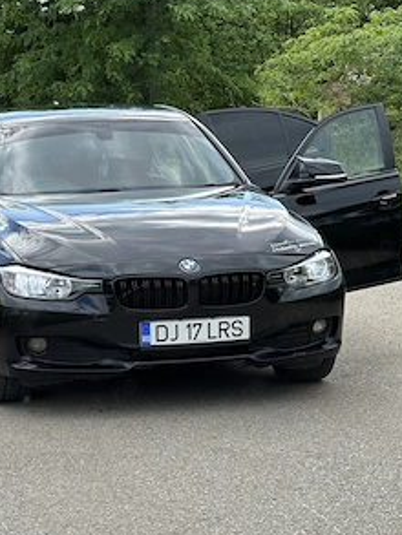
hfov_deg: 14.1
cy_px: 312
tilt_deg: -5.5
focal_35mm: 105
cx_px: 143
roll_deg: +1.3
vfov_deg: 18.7
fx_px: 1625
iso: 25
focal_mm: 9
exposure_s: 1/216
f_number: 2.8
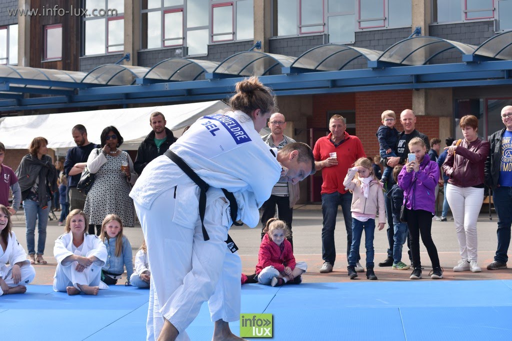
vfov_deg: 18.2
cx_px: 256
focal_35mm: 75
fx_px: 1067
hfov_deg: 27.0
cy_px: 170
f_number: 5.6
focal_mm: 50
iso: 100
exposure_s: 1/500
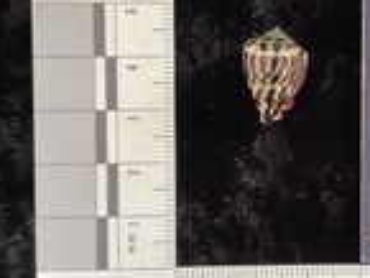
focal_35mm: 70
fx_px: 749
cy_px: 108
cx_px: 314
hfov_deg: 27.0
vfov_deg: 21.0
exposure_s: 1/60
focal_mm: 3
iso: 125
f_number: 1.8
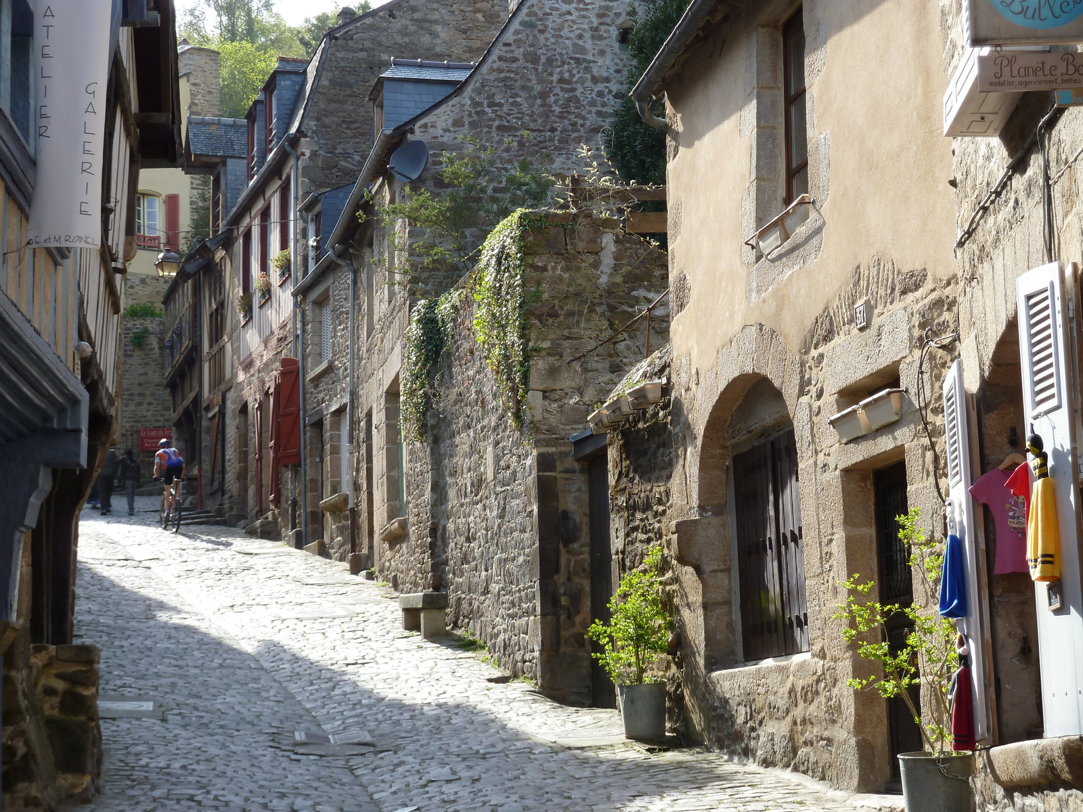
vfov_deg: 20.4
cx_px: 542
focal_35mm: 72
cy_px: 406
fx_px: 2253
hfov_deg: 27.0
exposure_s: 1/125
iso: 80
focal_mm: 11.9
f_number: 4.1
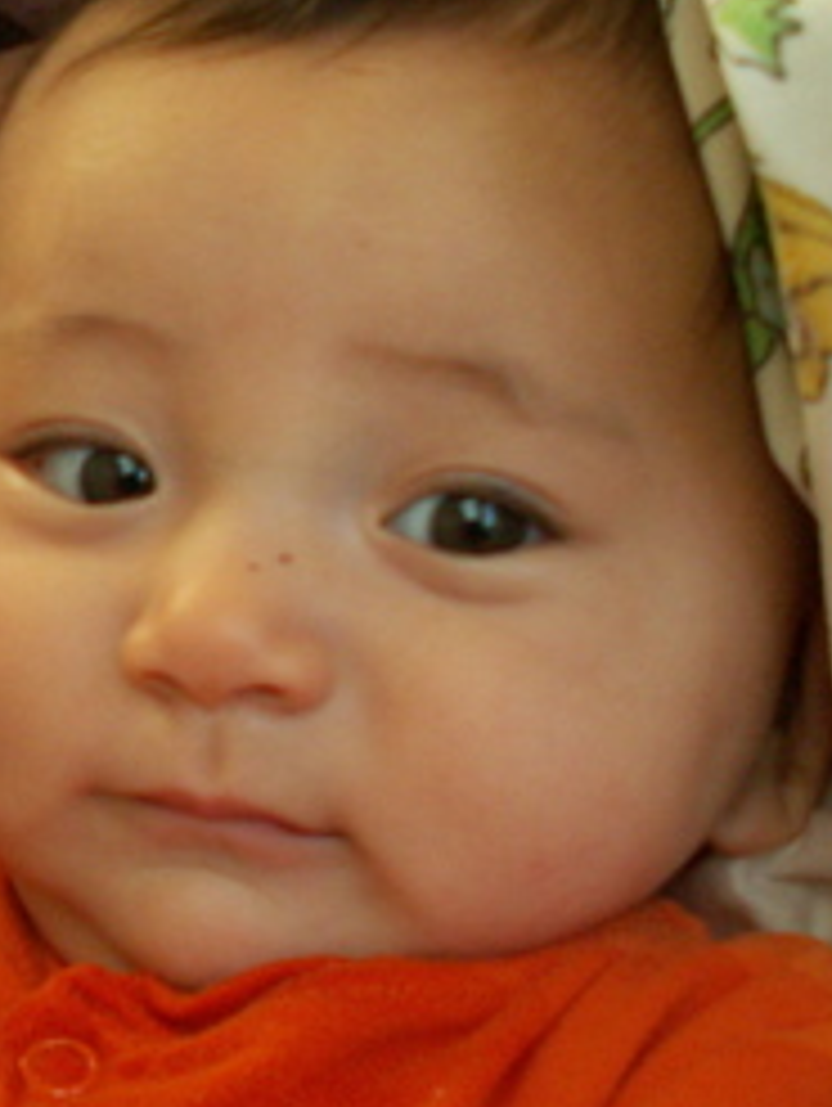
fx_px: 2911
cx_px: -369
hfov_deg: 15.2
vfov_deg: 21.5
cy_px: 472
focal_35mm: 91
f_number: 2.8
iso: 125
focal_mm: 5.86
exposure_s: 1/40
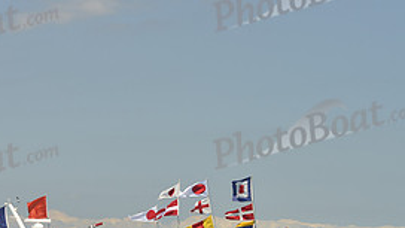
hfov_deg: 9.8
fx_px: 2352
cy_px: 229
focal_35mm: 219
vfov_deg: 5.5
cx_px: 137
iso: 400
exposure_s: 1/1600
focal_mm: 98
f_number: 5.6
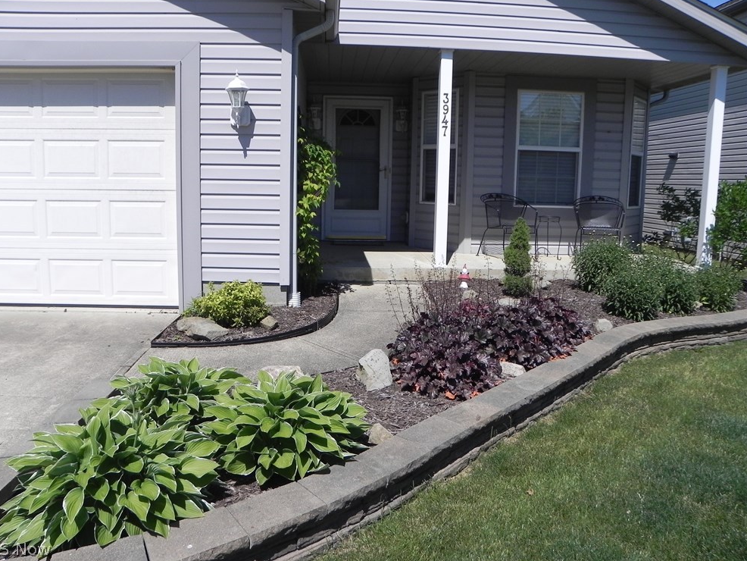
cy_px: 271
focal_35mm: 27
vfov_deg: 51.4
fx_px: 583
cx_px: 360
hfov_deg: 65.3
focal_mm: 4.6
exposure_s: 1/2000
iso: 160
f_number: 4
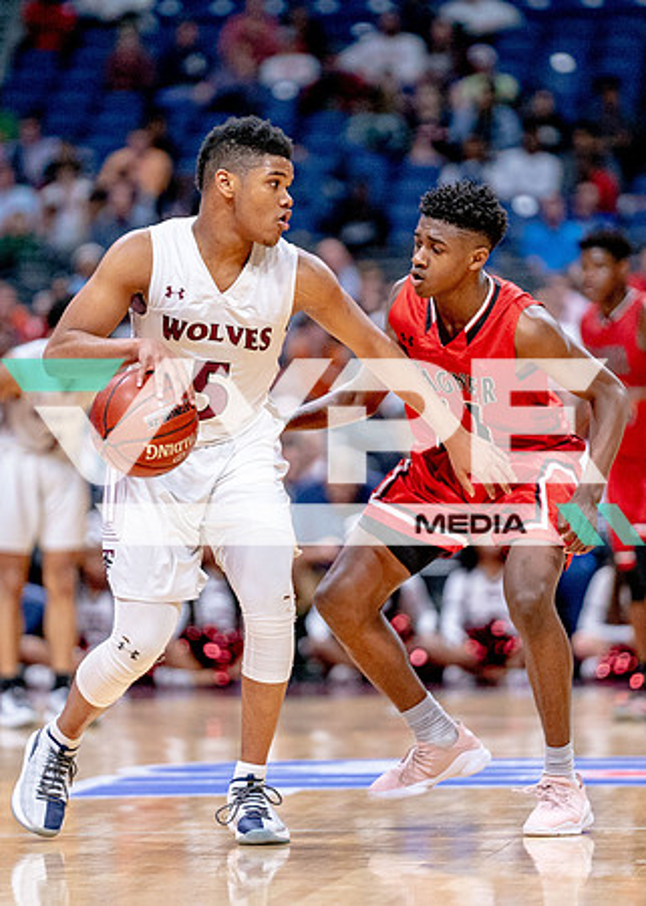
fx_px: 7605
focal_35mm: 296
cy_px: 455
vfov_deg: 6.8
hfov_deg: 4.9
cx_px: 352
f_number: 2.8
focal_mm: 200
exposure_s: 1/1500
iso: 2500
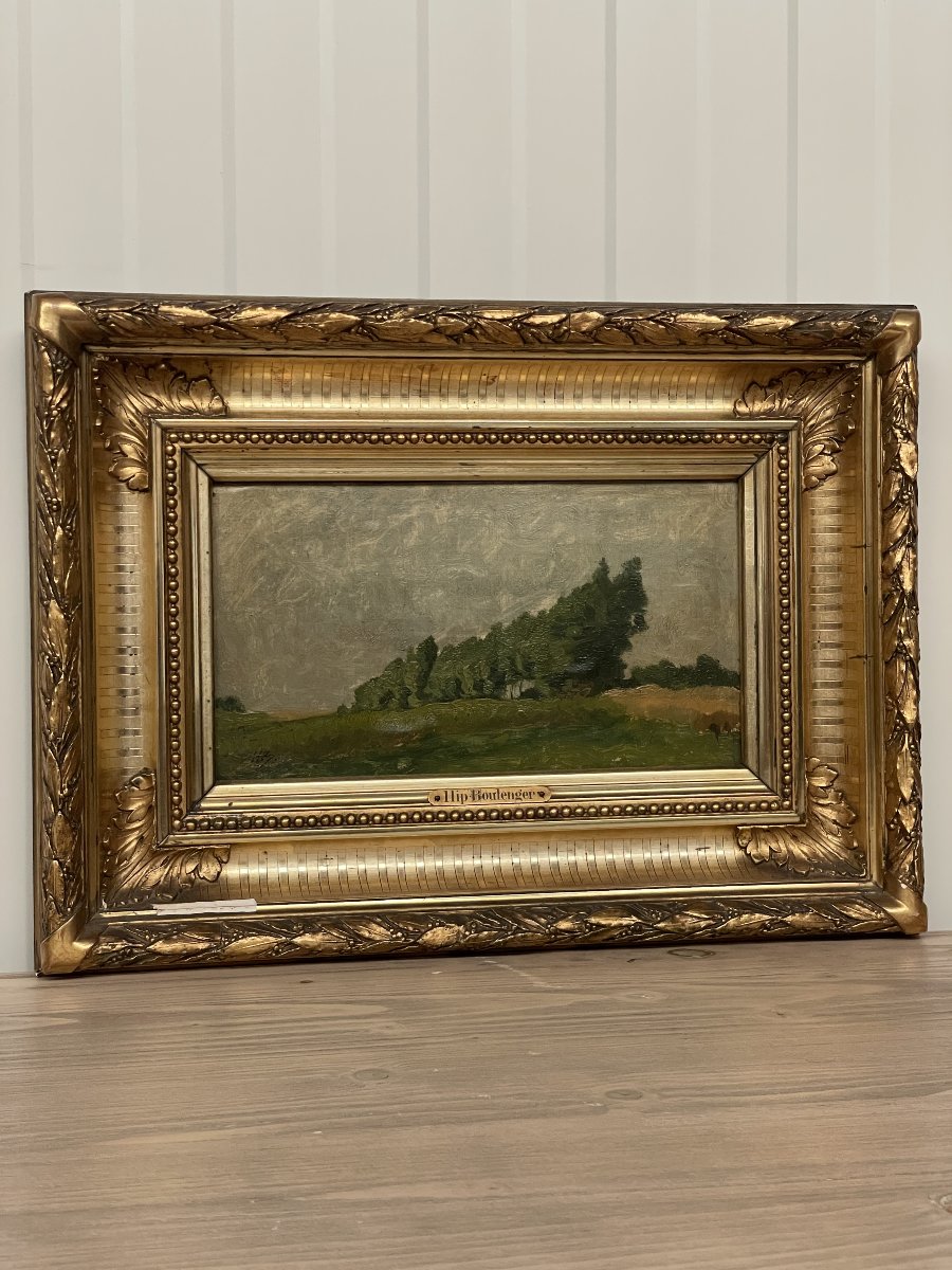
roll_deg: +0.7
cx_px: 476
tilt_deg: -0.3
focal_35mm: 52
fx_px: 1907
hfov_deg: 28.0
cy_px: 635
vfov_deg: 36.8
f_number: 2
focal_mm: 6
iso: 250
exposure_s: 1/60
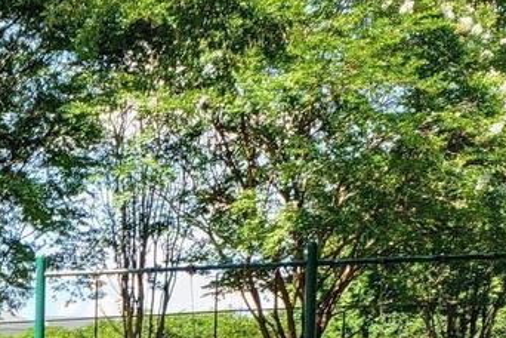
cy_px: 445
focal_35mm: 81
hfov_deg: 23.4
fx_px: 1138
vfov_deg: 16.0
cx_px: -61
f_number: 2.4
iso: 50
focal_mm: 4.3
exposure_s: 1/349
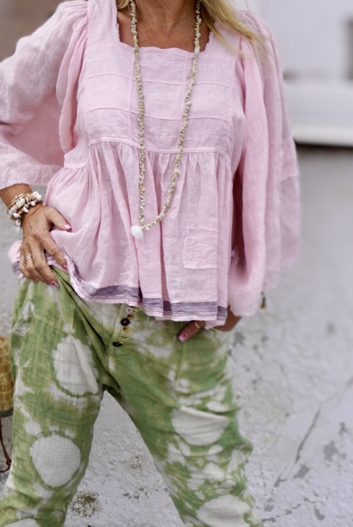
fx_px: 1362
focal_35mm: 93
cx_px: 108
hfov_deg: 14.7
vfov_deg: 21.9
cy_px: 195
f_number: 5.6
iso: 100
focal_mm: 37
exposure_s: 1/1000
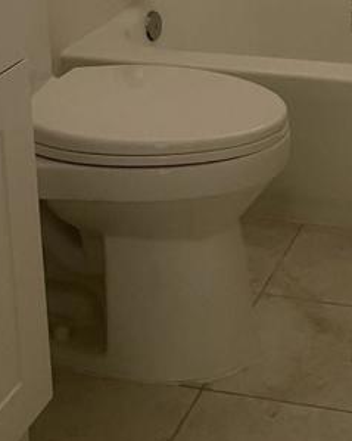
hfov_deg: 17.2
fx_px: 1134
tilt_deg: -12.6
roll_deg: +1.7
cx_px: 355
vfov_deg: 20.4
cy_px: -106
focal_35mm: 87
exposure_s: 1/60
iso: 320
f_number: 1.5
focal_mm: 5.7
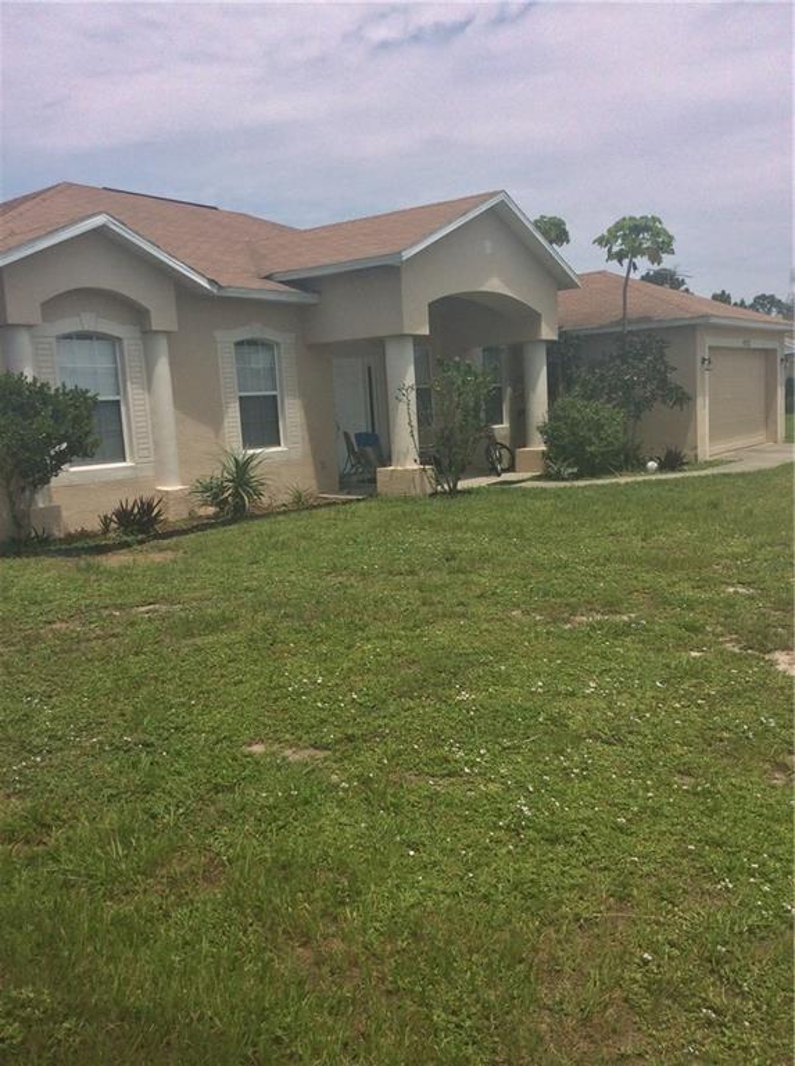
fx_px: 983
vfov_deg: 56.9
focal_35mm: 32
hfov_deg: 44.0
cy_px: 533
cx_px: 398
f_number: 2.4
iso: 32
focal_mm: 3.3
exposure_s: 1/2288
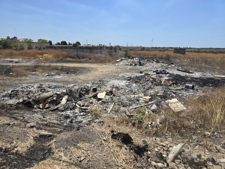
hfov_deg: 73.9
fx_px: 149
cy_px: 84
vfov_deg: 58.9
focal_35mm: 23
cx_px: 112
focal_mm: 6.3
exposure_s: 1/1202
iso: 12
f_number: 1.7
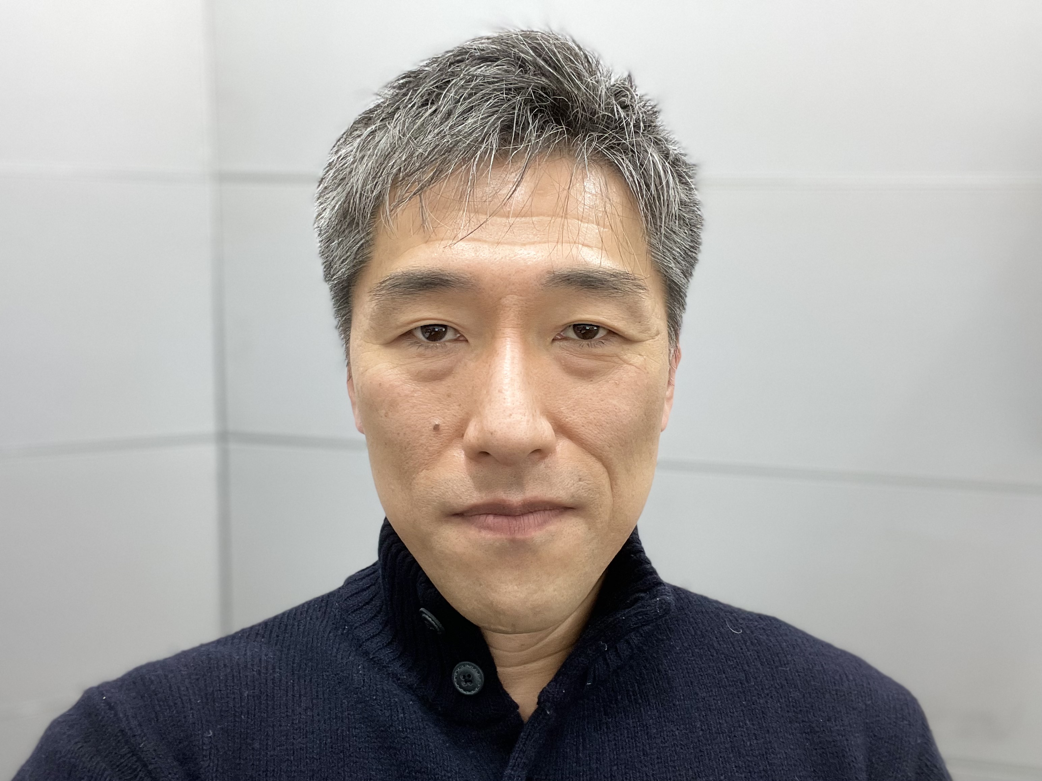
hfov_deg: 60.0
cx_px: 521
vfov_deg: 46.8
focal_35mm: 30
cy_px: 390
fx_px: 903
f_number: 2.2
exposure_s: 1/50
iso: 160
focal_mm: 2.71
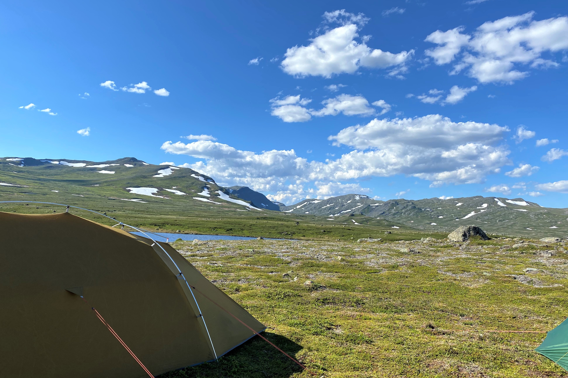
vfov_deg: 46.3
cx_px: 290
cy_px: 213
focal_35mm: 28
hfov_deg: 65.5
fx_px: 442
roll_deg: -3.0
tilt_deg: +1.8
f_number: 1.8
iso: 32
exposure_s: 1/2890
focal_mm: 4.25
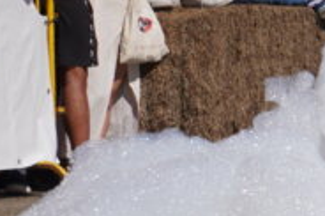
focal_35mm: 574
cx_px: 795
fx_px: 5177
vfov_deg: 2.4
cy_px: -12
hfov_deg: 3.5
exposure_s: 1/1600
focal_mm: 55
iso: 100
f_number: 5
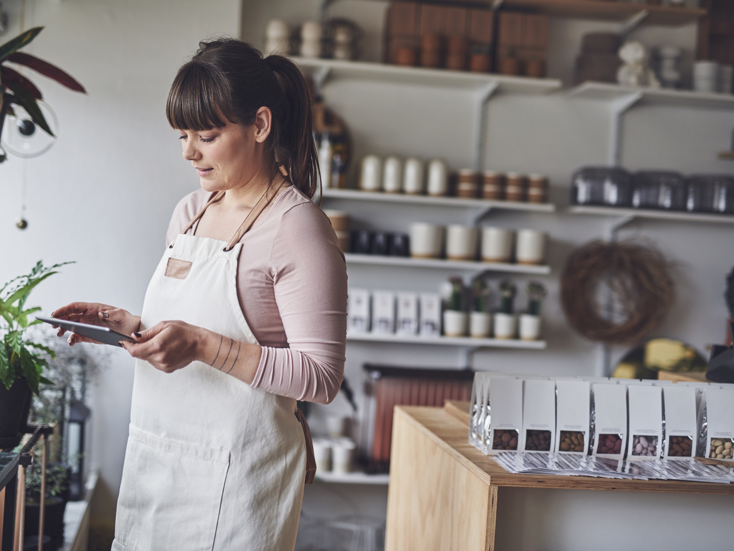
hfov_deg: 34.9
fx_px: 1166
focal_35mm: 55
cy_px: 274
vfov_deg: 26.6
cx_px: 350
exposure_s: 1/200
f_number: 1.8
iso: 160
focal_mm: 50
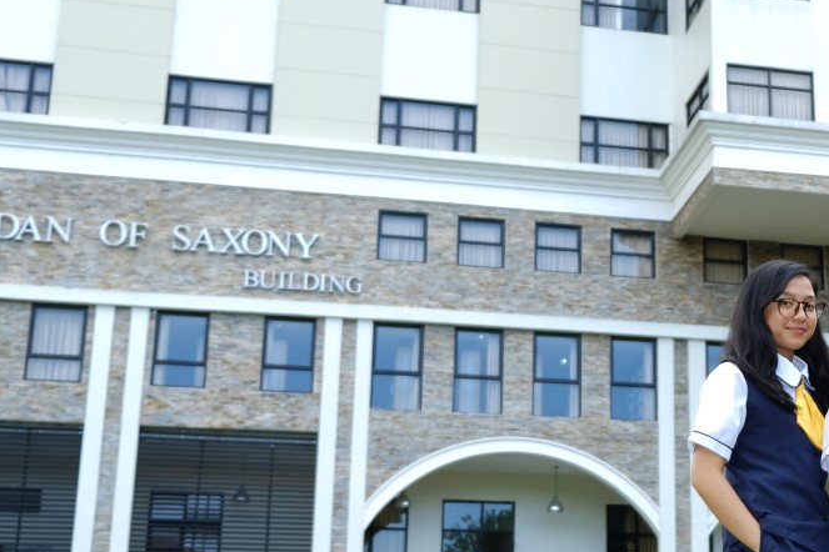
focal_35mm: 66
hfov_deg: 29.2
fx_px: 1520
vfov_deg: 20.6
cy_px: 300
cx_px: 751
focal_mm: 18
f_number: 2.8
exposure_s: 1/250
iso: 100
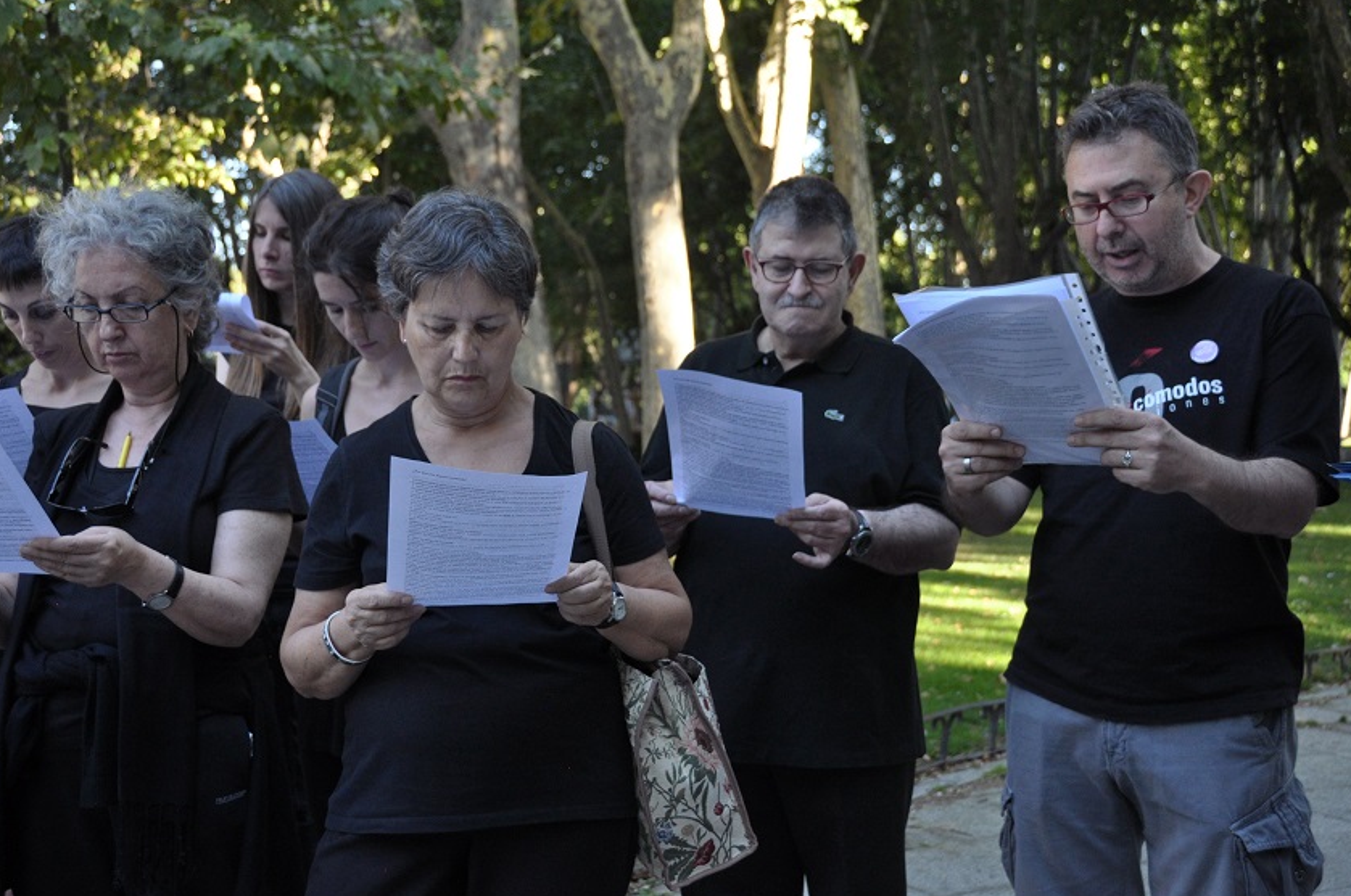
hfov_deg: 44.1
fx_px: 1668
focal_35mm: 45
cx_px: 684
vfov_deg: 30.1
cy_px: 449
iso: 800
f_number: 4
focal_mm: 29
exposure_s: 1/320
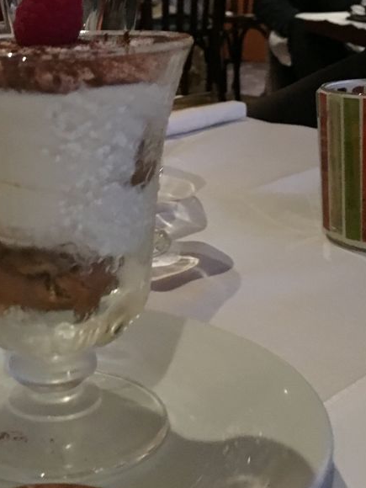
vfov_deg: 29.4
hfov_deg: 22.5
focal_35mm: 64
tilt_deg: -7.4
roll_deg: +1.2
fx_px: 902
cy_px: 77
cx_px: 49
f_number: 2.2
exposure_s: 1/17
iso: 500
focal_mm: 4.15
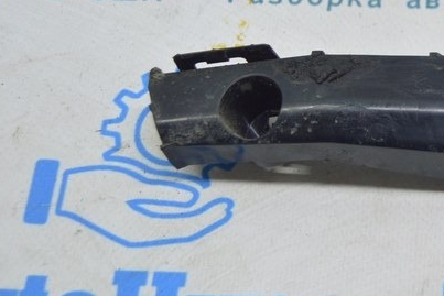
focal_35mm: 99
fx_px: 1221
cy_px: 64
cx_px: 451
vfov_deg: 13.8
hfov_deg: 19.9
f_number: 4
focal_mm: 26
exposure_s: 1/50
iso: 400
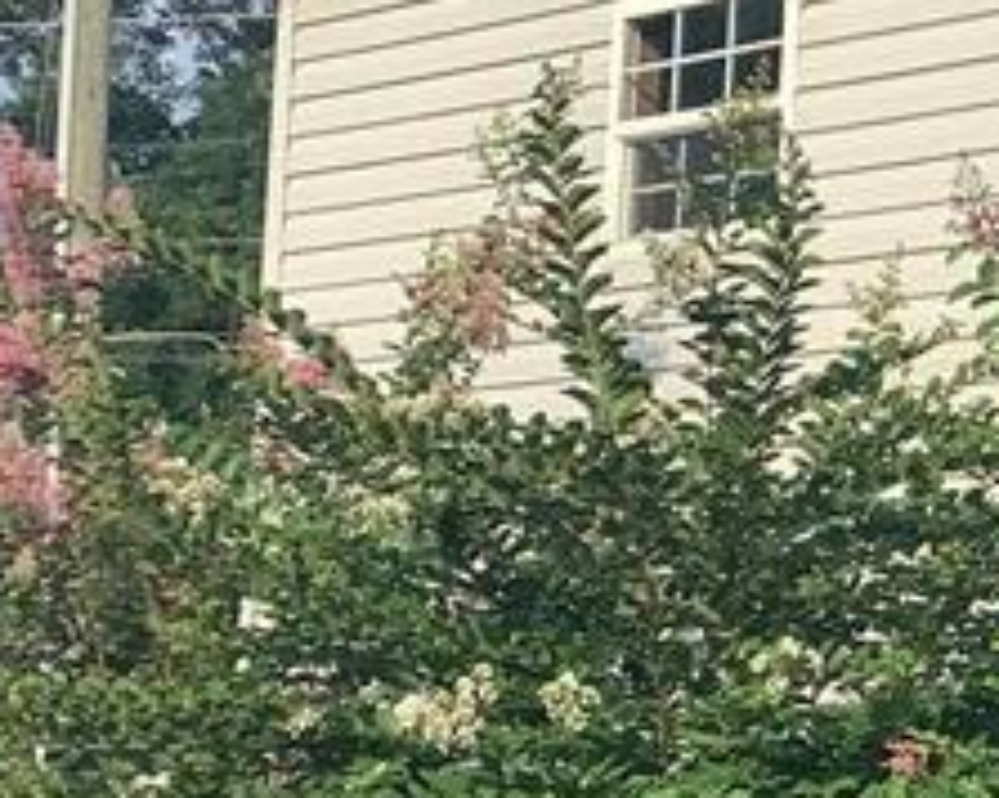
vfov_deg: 11.1
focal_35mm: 139
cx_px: 1348
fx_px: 4106
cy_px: 614
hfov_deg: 13.3
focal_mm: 3.3
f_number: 2.4
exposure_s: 1/947
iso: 25
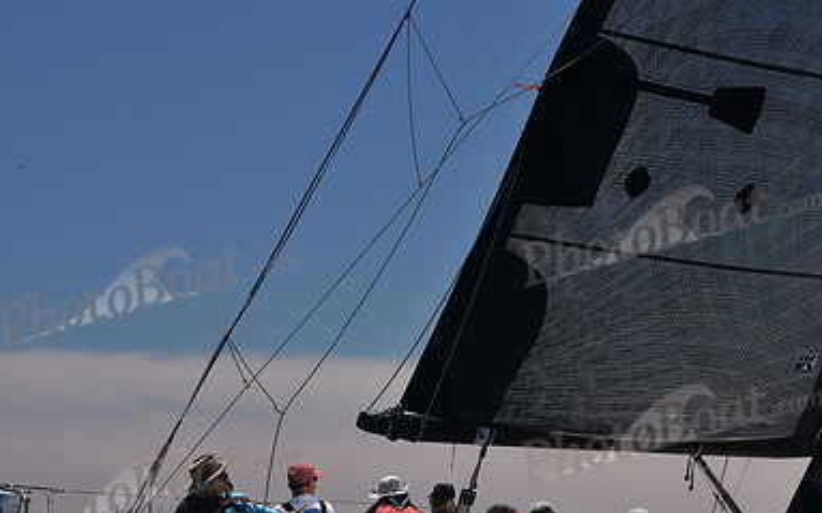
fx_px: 3180
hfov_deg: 14.7
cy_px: 571
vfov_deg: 9.1
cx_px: 411
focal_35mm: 142
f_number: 8
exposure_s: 1/800
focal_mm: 92
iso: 250
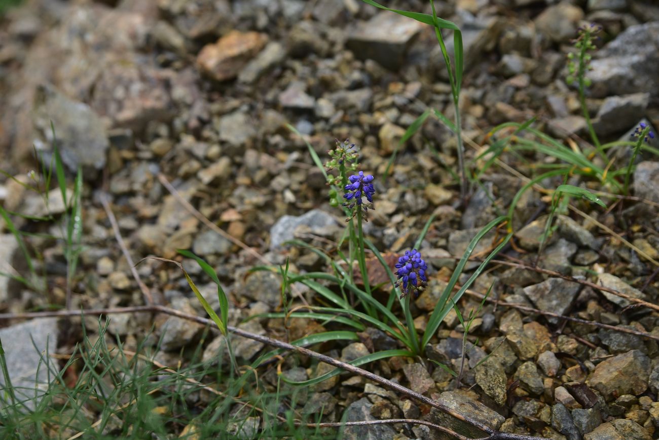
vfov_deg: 27.0
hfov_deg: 39.6
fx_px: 915
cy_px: 220
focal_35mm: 50
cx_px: 330
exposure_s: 1/160
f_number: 6.3
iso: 250
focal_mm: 50
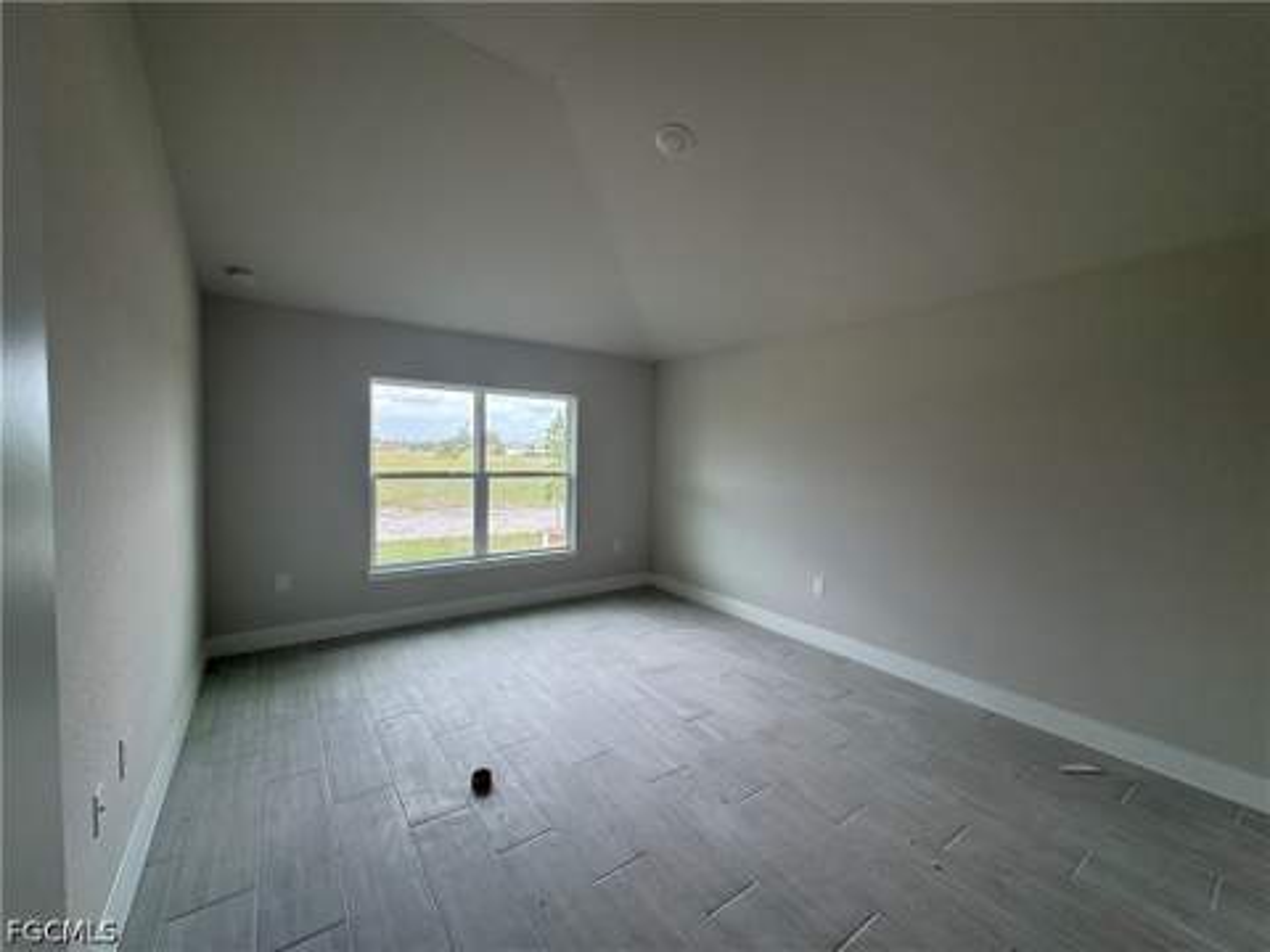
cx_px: 635
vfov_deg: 85.7
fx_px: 514
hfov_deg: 102.1
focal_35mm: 14
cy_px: 476
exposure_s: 1/99
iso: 50
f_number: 2.2
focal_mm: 2.22
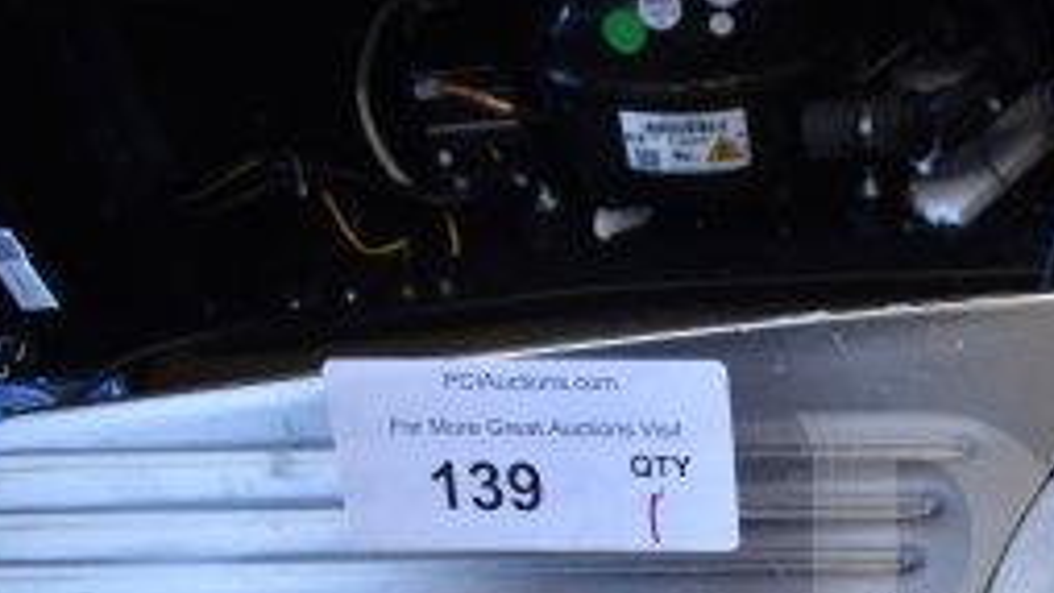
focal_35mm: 68
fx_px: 1901
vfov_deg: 16.9
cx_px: 1166
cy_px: 740
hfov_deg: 28.2
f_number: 3.5
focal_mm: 18
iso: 200
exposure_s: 1/40
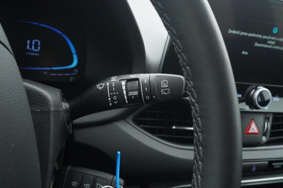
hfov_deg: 53.2
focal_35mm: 36
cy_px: 94
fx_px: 283
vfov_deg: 36.8
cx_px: 142
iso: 6400
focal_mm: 24
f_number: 6.3
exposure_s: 1/250
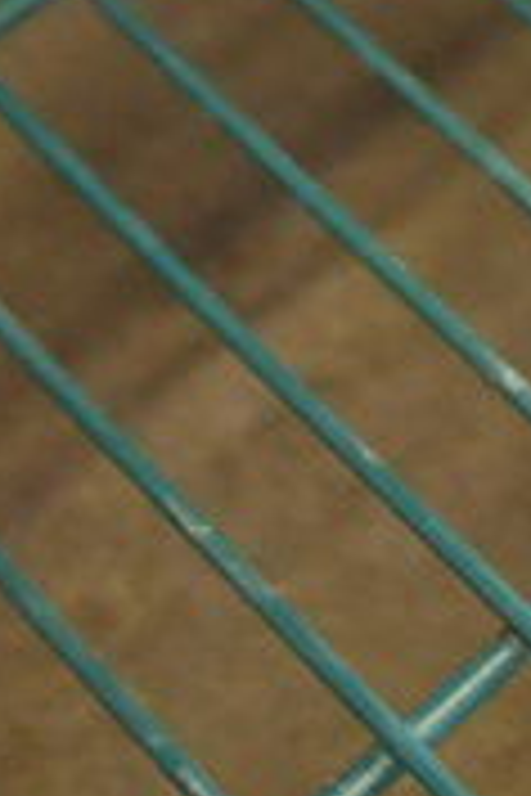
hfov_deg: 7.8
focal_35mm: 171
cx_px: 986
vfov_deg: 10.1
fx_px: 3783
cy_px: -1248
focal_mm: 22
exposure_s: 1/30
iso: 1100
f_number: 3.8
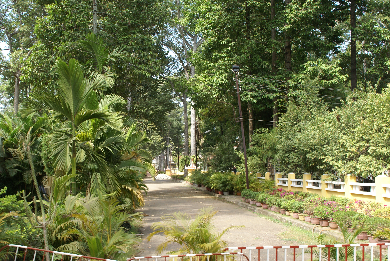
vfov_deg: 28.1
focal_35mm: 48
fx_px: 521
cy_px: 152
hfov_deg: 40.9
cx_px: 160
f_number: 8
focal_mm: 24
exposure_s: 1/80
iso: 100
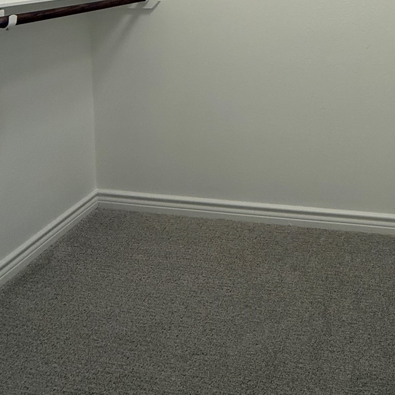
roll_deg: -0.3
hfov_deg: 46.1
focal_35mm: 33
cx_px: 337
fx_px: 426
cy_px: -30
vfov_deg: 40.9
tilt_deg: -2.2
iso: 160
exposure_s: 1/120
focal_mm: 2.22
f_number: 2.2
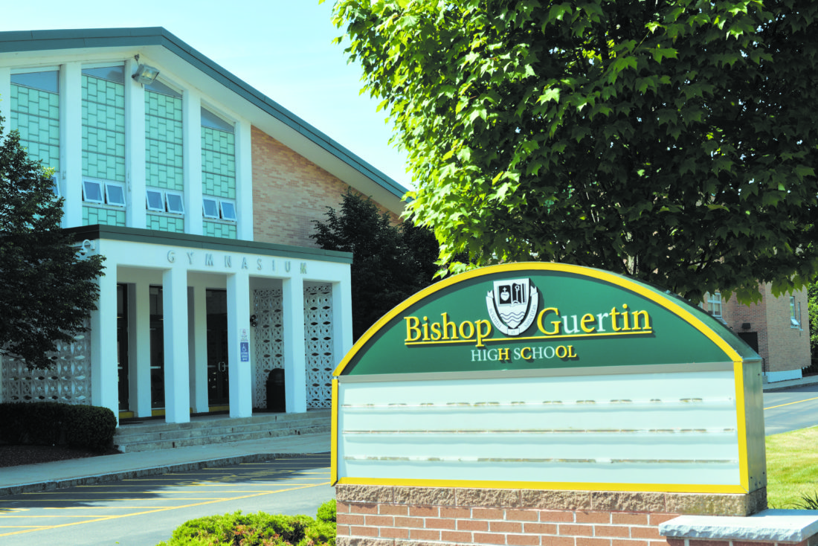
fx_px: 1136
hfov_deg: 39.6
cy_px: 273
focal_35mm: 50
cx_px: 409
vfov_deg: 27.0
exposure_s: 1/250
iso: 100
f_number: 7.1
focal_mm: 50
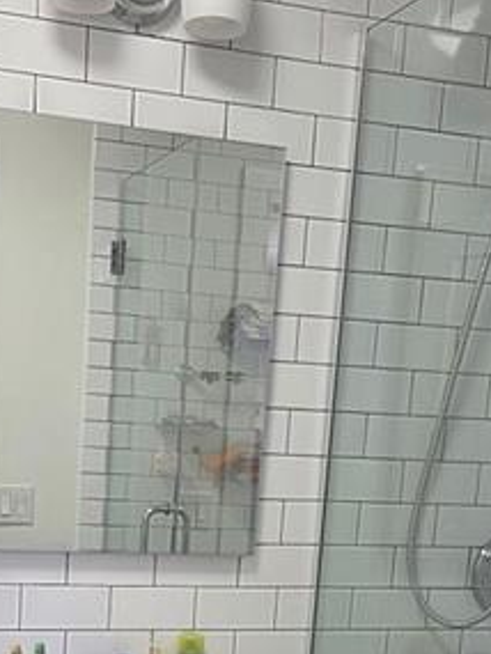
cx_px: 186
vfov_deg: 28.9
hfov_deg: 23.6
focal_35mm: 62
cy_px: 675
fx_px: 1172
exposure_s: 1/120
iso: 200
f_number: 1.8
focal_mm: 5.4
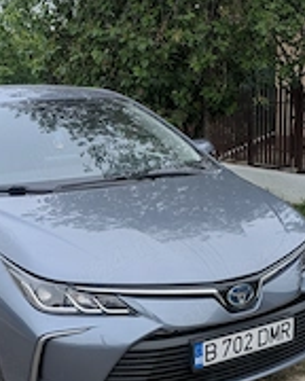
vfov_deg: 34.7
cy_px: 313
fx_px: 587
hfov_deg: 29.1
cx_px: 169
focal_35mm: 52
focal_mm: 4.53
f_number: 1.7
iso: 27
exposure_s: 1/218
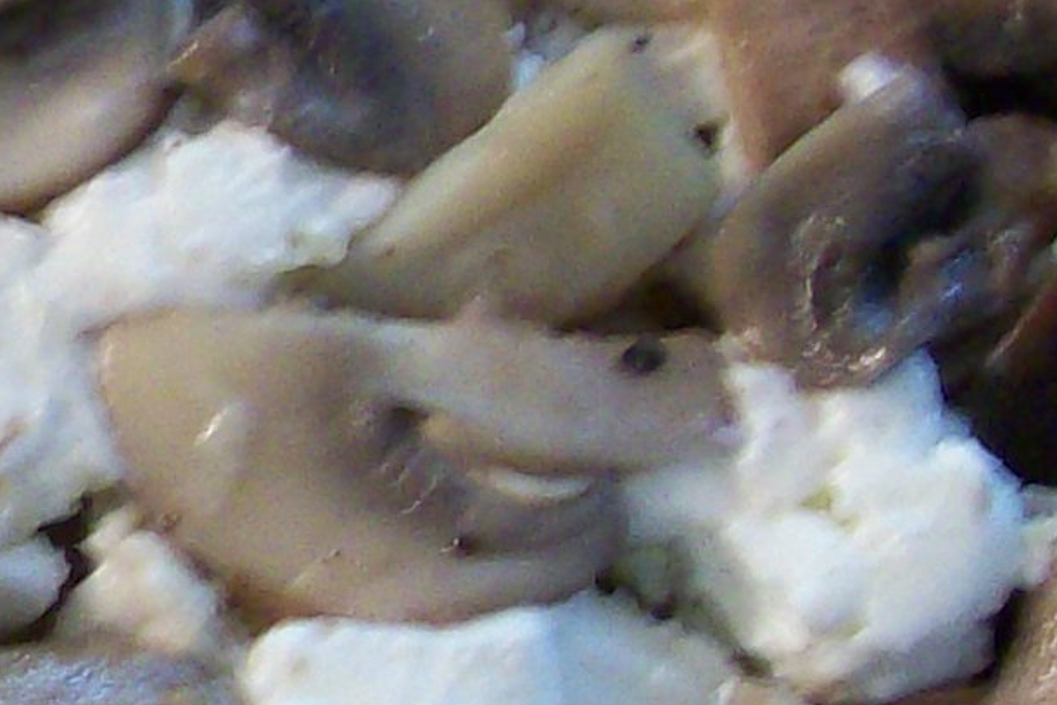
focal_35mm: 188
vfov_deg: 7.3
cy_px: 356
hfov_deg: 10.5
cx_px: -598
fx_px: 5519
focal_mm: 6
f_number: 2.7
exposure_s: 1/10.7
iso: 160
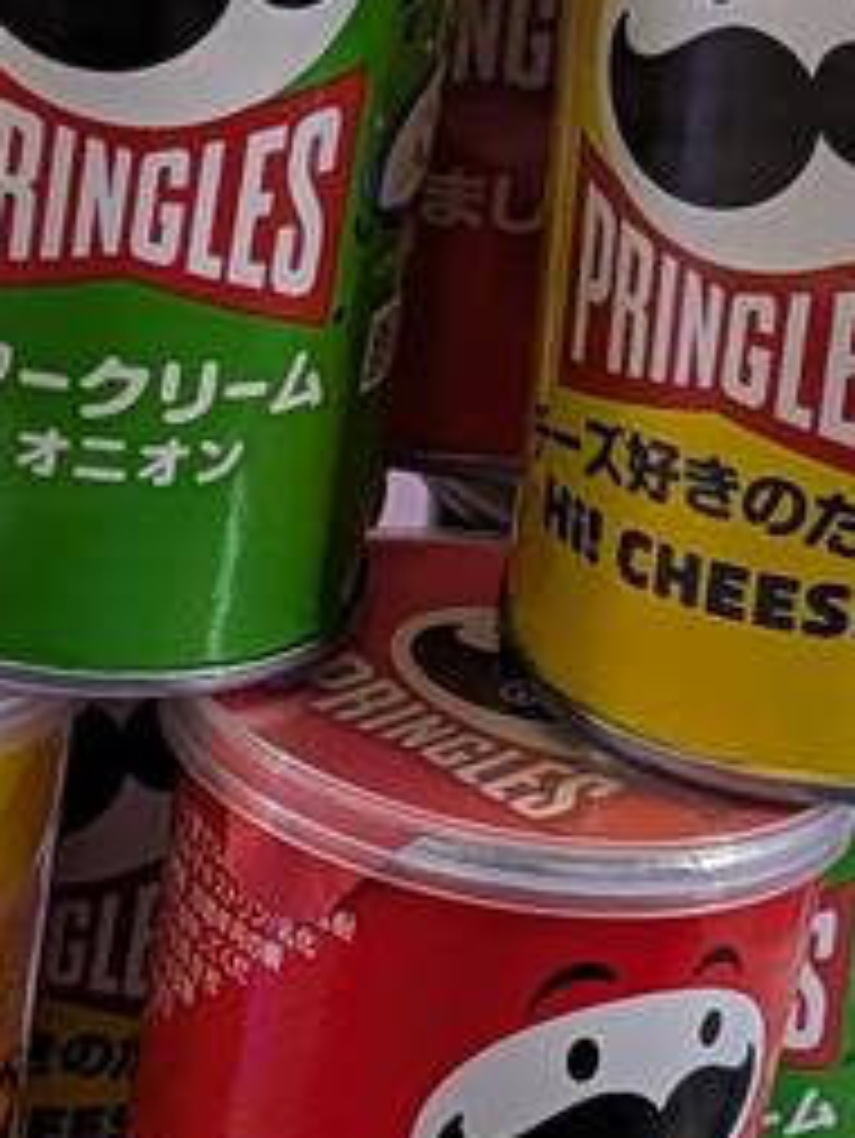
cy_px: 1925
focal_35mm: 152
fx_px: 5002
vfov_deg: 12.1
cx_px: 115
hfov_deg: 9.7
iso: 26
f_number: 1.68
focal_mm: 6.9
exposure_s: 1/951
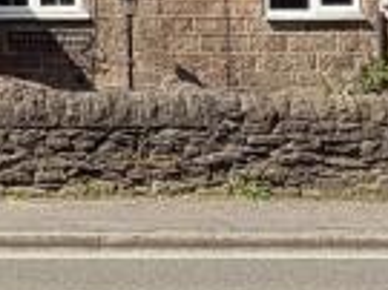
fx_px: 1187
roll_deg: +1.2
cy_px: -40
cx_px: -144
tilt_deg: +1.5
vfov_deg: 13.6
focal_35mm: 106
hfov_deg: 17.2
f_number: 2.2
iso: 32
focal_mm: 2.22
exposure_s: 1/770
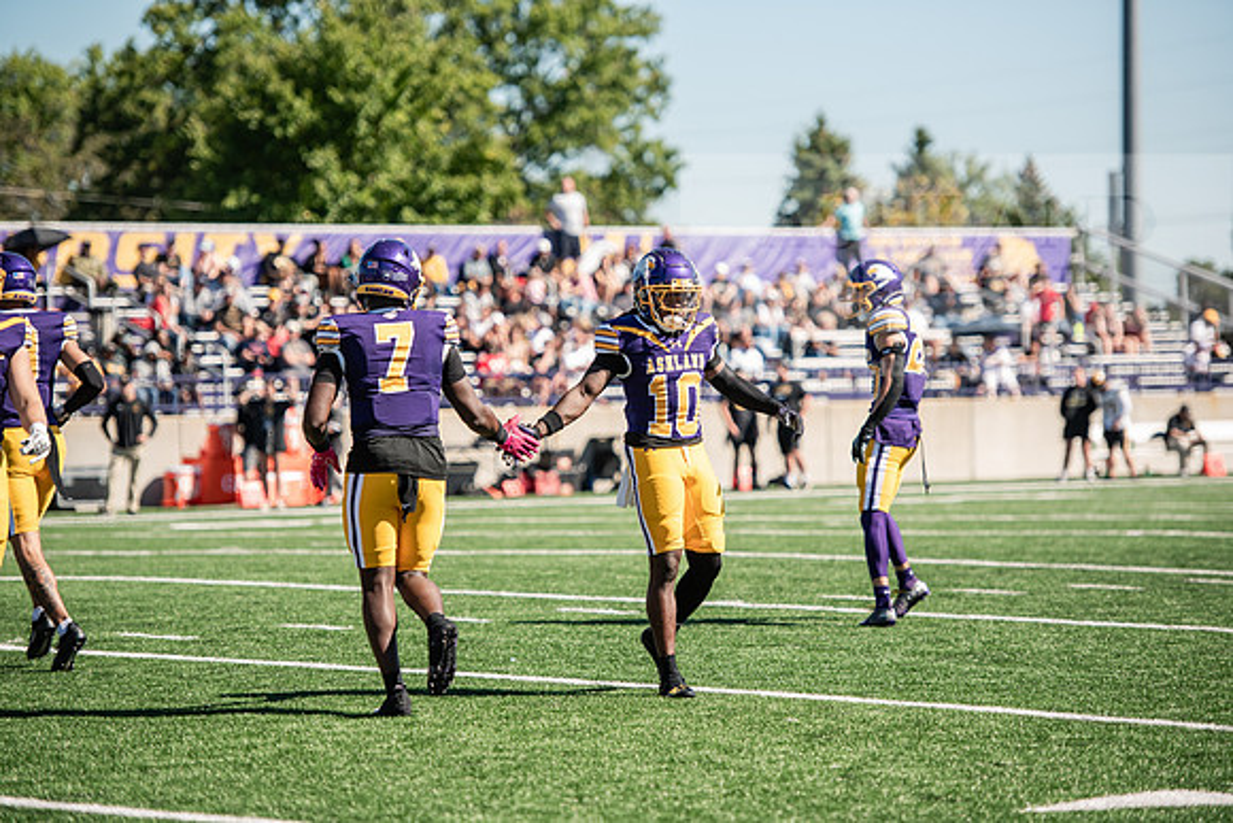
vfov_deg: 8.9
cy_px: 412
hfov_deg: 13.2
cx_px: 616
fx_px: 5310
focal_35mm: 155
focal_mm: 155
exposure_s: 1/1000
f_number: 3.2
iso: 125
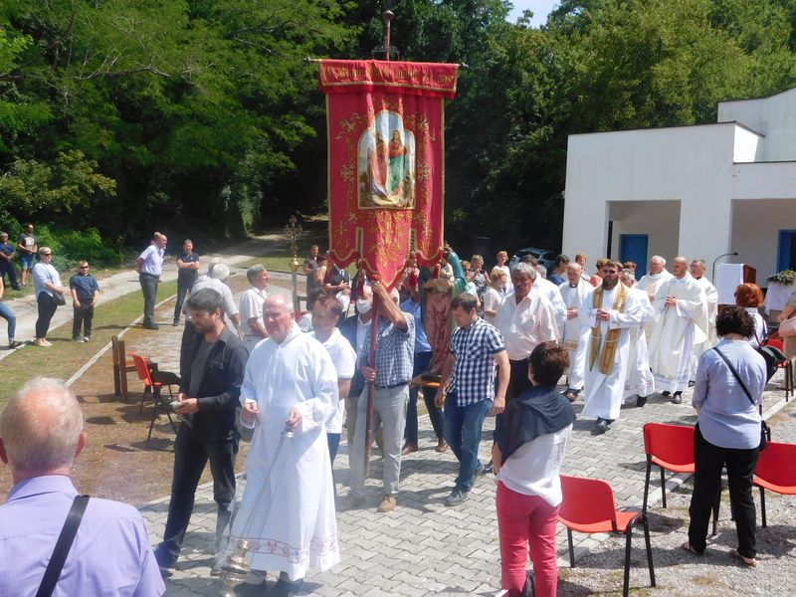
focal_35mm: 36
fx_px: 828
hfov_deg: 51.4
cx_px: 398
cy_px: 298
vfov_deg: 39.7
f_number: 3.5
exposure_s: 1/1000
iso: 125
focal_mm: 6.3
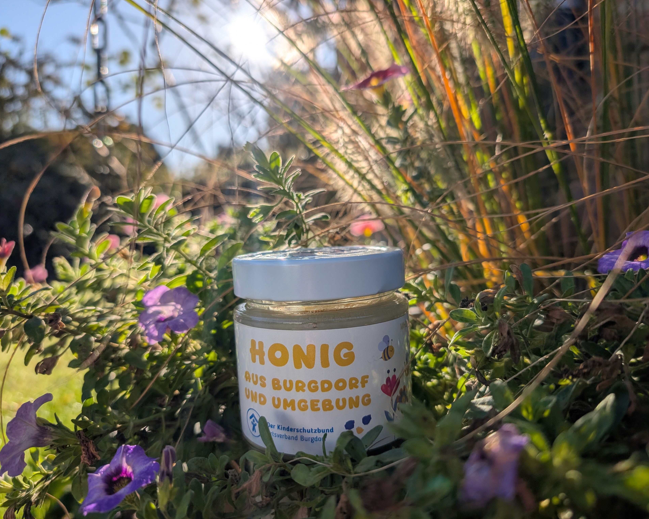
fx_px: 480
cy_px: 259
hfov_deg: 68.1
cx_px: 339
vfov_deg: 56.8
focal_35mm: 25
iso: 18
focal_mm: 6.9
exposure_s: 1/1404
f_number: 1.68
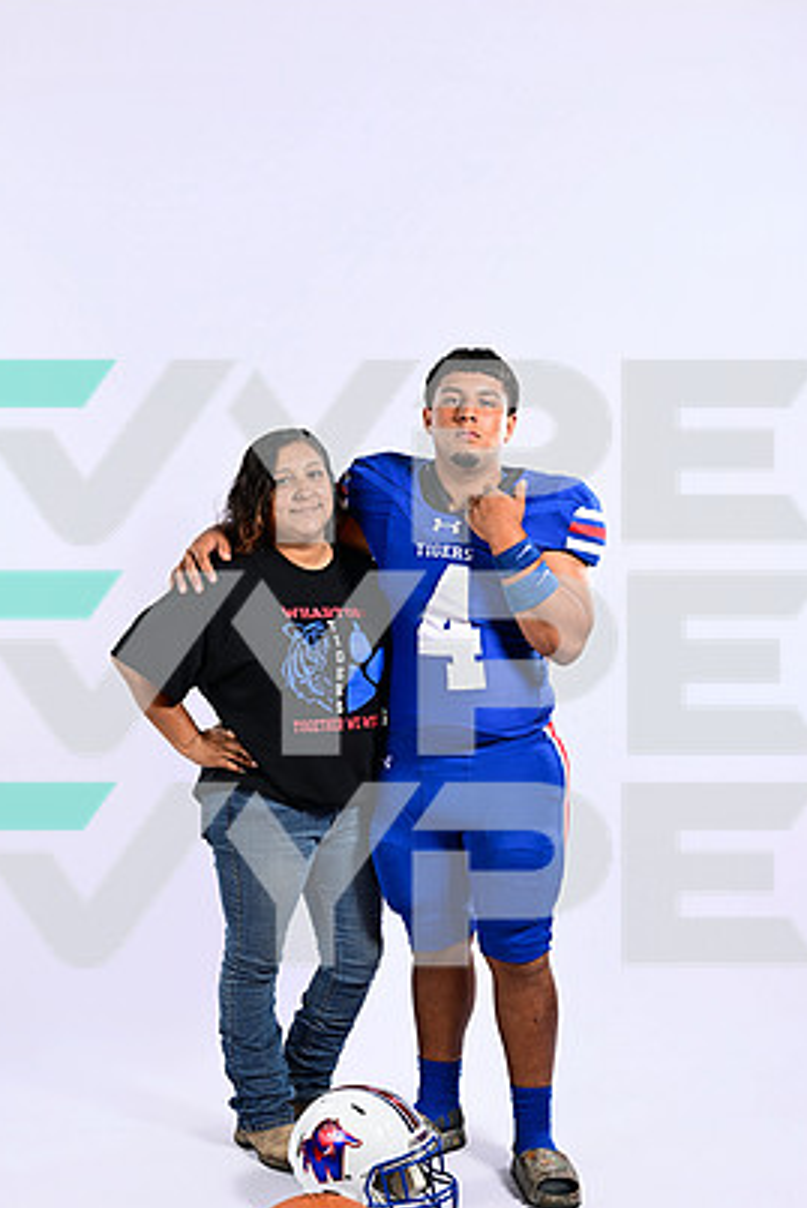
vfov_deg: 34.4
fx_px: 1948
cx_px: 384
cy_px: 665
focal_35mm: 58
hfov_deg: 23.4
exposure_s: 1/200
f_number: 6.3
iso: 160
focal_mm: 52
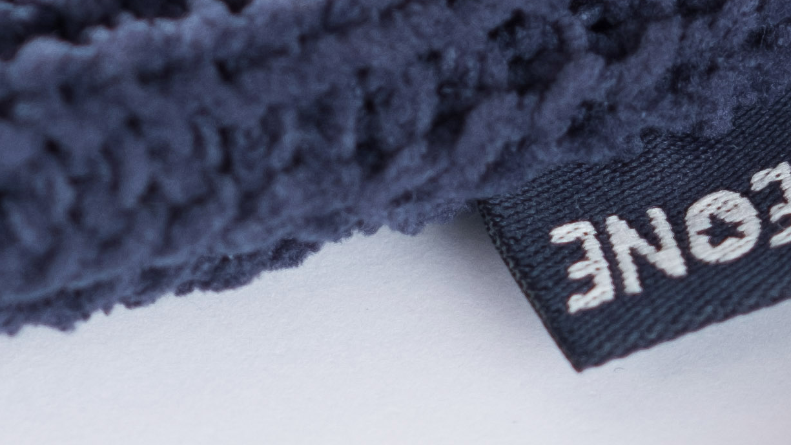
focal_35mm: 683
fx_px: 14325
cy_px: 43
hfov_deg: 3.2
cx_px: 500
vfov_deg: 1.8
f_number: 2.8
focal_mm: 85
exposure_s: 1/200
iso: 125
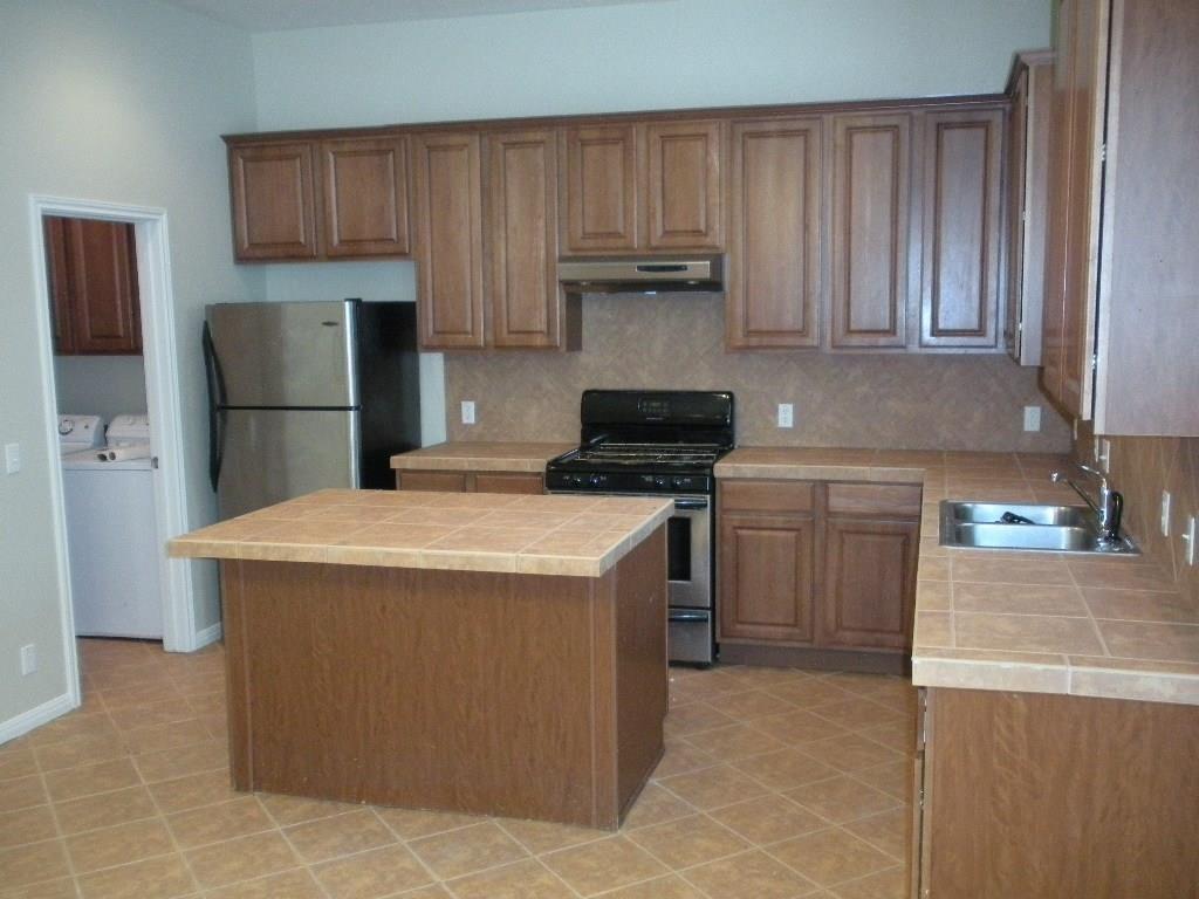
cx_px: 600
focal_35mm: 35
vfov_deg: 40.7
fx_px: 1212
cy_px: 450
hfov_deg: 52.6
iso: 450
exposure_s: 1/30
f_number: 3.5
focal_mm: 6.3
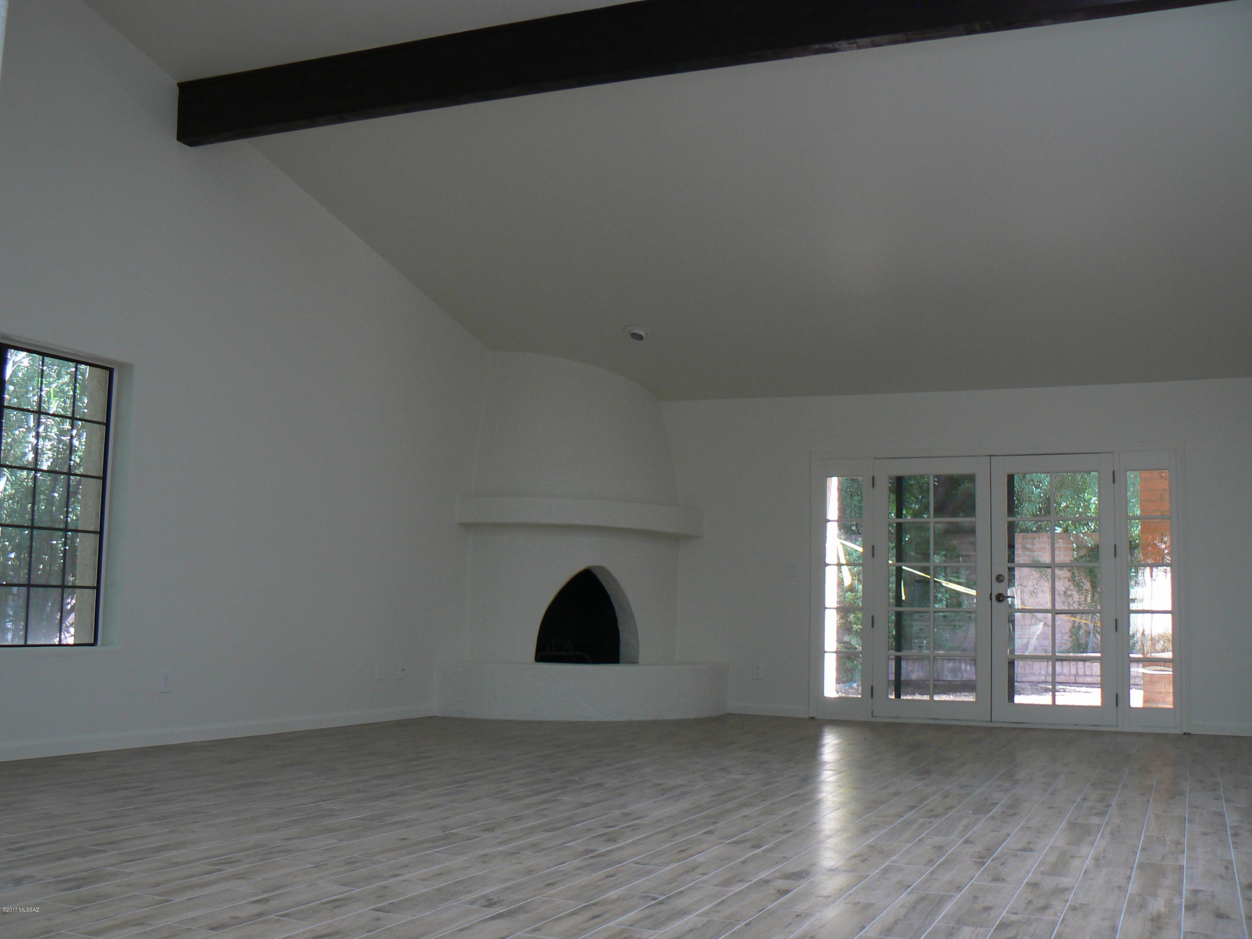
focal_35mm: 36
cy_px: 470
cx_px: 626
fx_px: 1302
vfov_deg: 39.7
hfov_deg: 51.4
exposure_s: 1/50
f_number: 2.8
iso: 80
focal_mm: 6
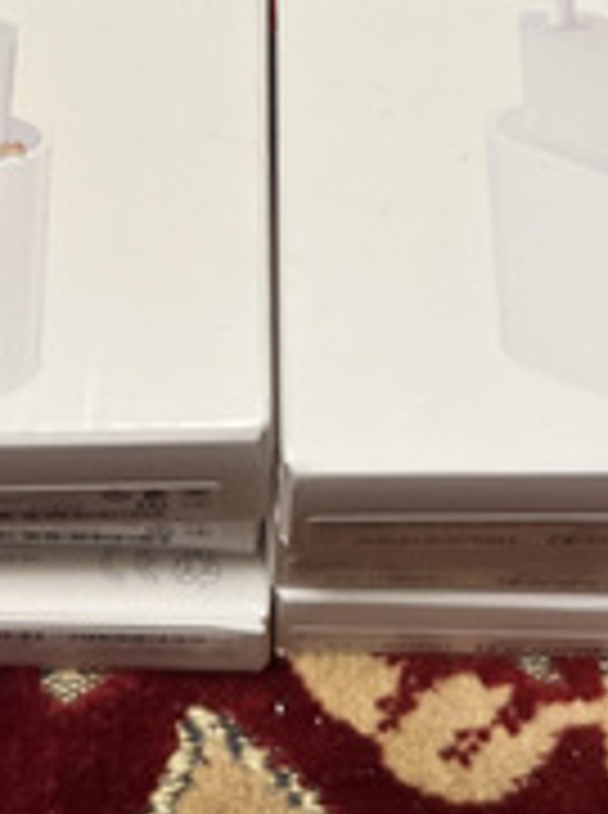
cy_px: 76
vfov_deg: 26.2
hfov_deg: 20.4
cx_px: 268
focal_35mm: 72
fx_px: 1692
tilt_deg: -60.2
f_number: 1.6
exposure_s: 1/100
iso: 125
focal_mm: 5.1
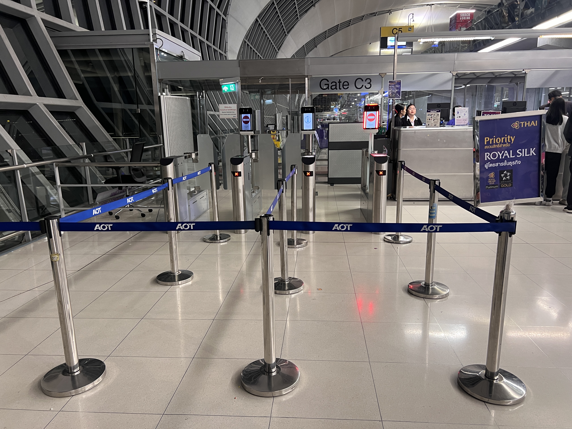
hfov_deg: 67.3
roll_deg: +0.4
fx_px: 430
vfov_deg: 53.1
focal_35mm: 26
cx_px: 286
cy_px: 214
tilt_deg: -13.1
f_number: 1.5
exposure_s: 1/50
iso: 125
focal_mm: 5.7
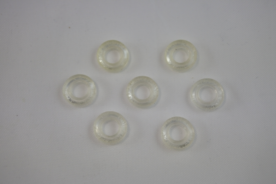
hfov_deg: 31.4
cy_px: 92
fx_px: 491
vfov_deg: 21.2
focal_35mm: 64
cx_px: 138
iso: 360
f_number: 5
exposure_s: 1/250
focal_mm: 24
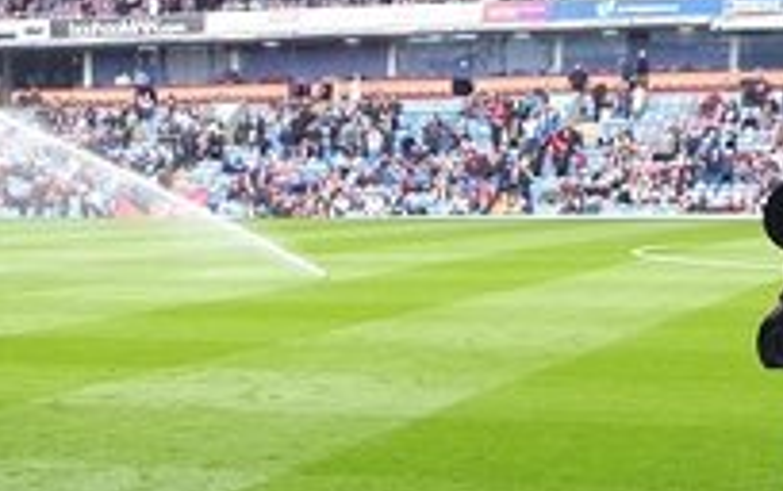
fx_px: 2179
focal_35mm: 102
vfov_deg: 12.2
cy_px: 771
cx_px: 69
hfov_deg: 20.0
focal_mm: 3.6
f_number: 1.9
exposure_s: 1/149
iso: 40
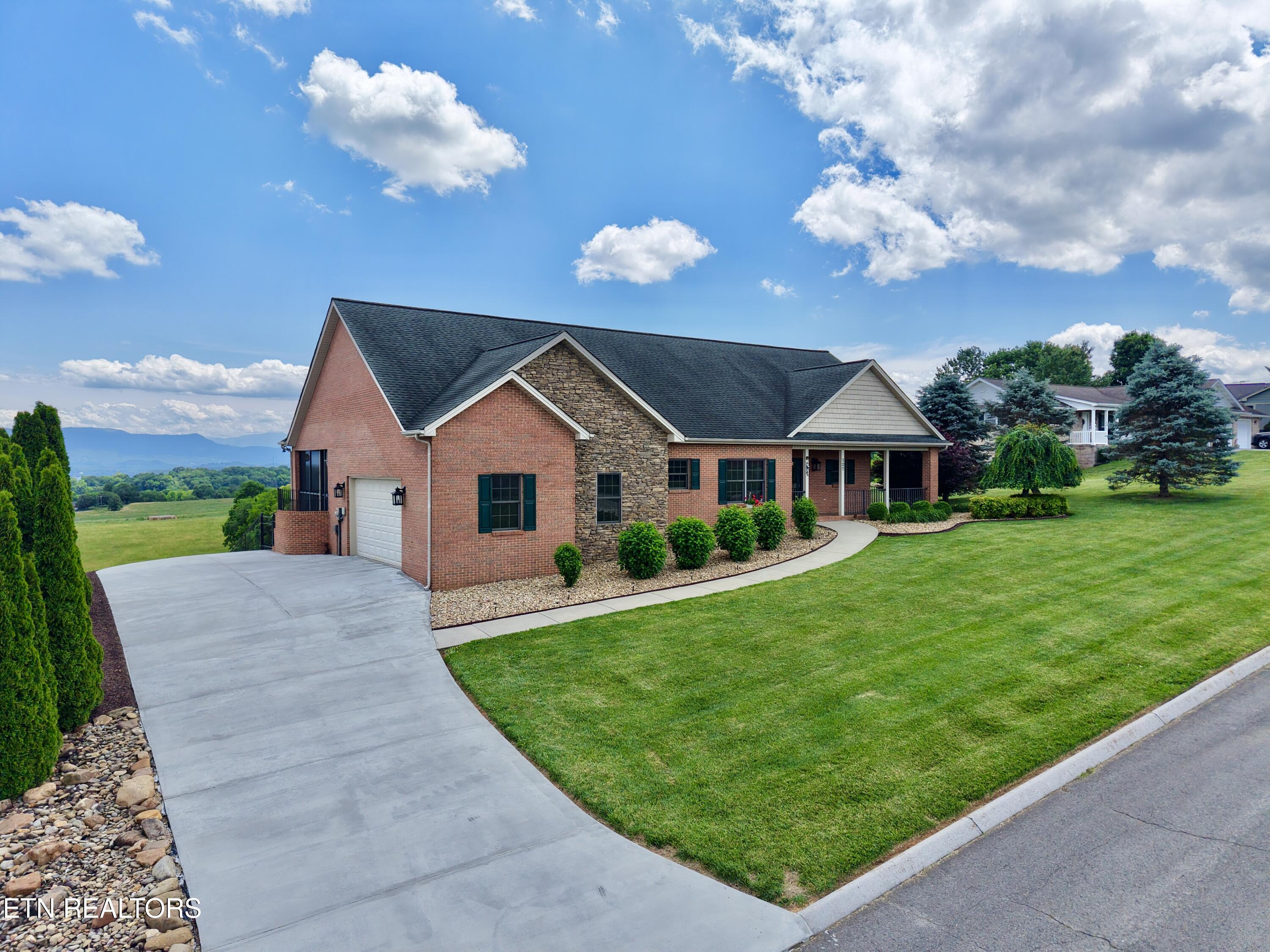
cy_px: 476
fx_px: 881
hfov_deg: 71.6
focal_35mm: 24
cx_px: 635
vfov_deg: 56.8
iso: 400
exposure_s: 1/6000
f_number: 1.8
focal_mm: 8.67
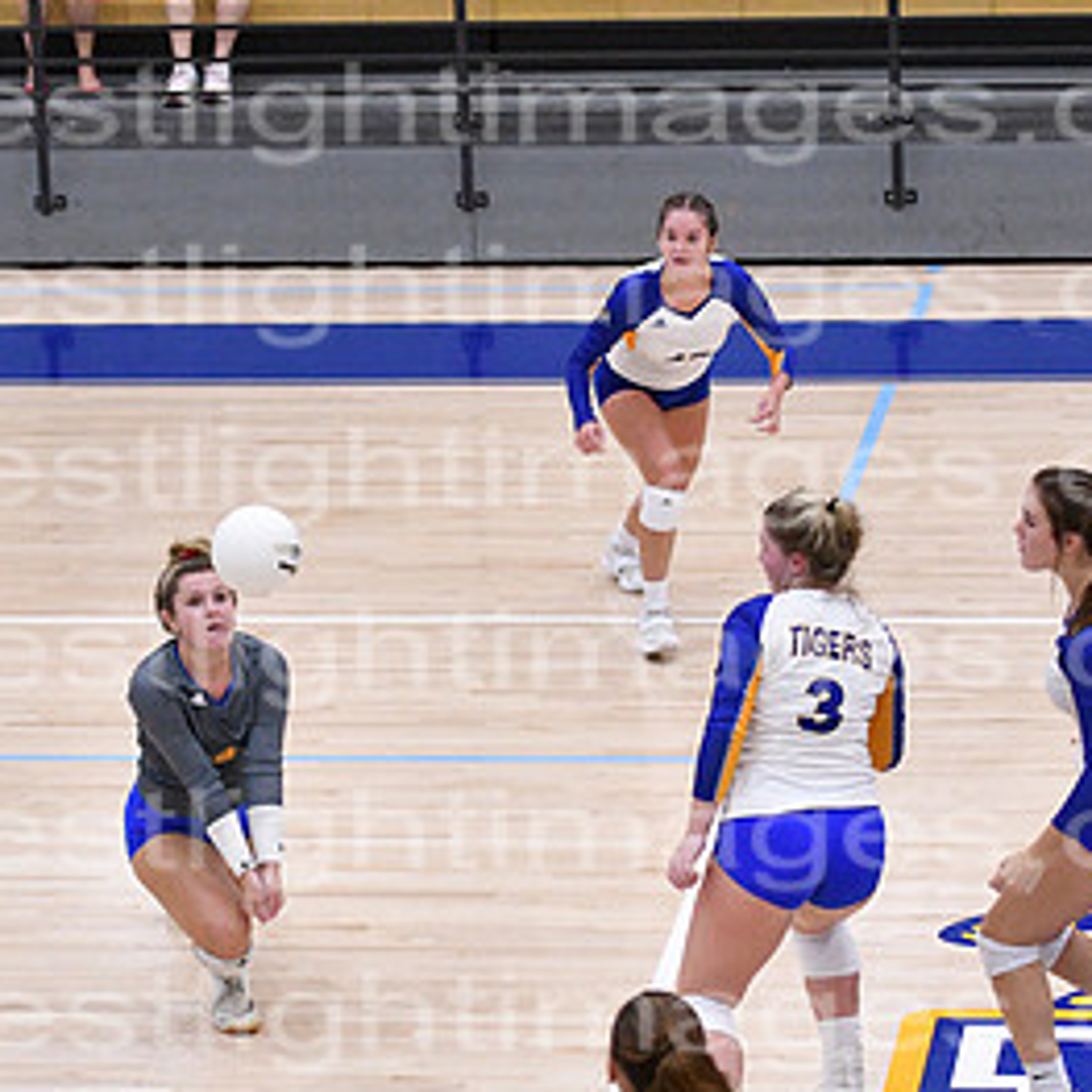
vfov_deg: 8.9
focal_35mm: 197
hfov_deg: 8.9
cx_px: 428
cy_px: 749
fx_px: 7031
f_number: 3.2
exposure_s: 1/1000
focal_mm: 70
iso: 6400
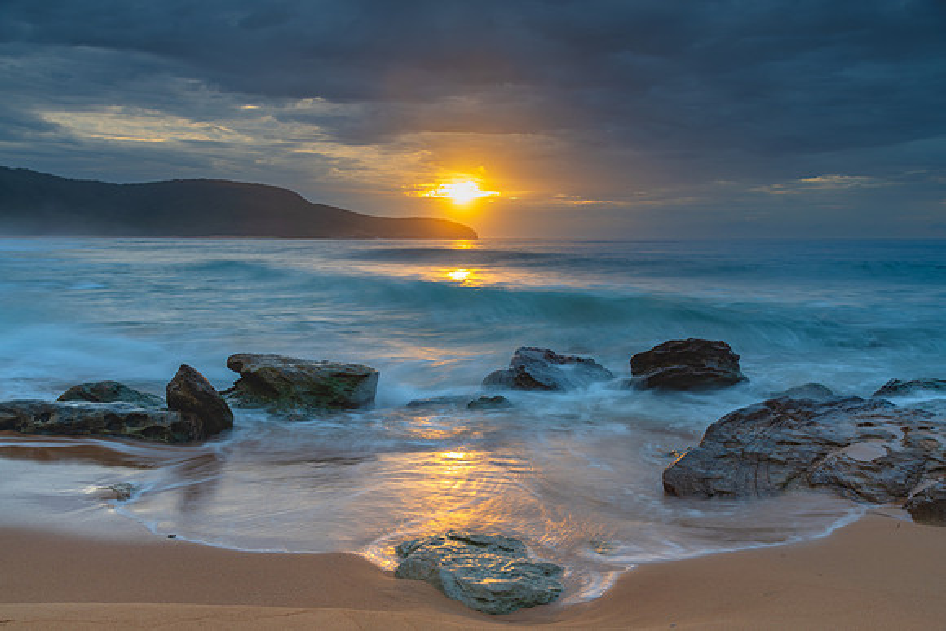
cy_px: 316
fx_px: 894
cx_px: 473
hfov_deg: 55.8
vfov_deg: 38.9
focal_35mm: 34
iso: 31
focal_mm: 34
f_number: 9
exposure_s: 1
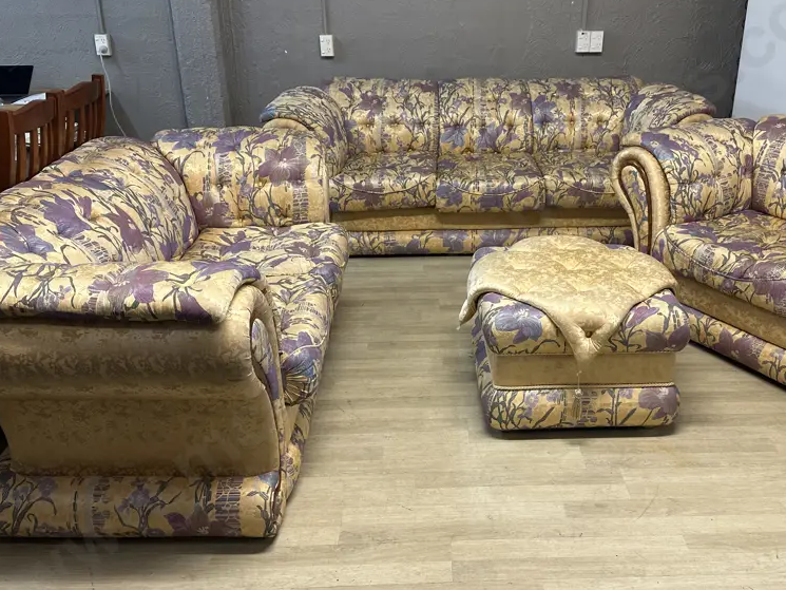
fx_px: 749
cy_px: 272
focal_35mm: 33
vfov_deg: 42.9
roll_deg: +0.7
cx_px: 454
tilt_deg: -22.5
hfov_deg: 55.1
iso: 125
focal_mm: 6.86
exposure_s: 1/50
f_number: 1.78
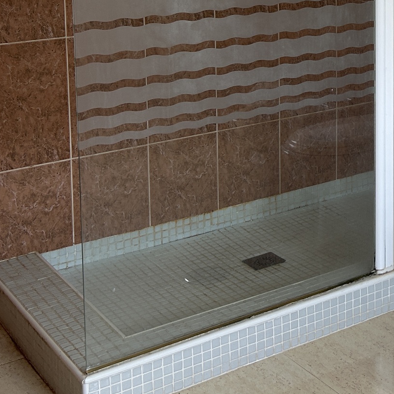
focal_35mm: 73
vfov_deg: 22.4
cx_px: 503
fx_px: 940
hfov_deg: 21.5
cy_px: -31
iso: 32
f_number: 1.5
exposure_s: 1/100
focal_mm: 5.7
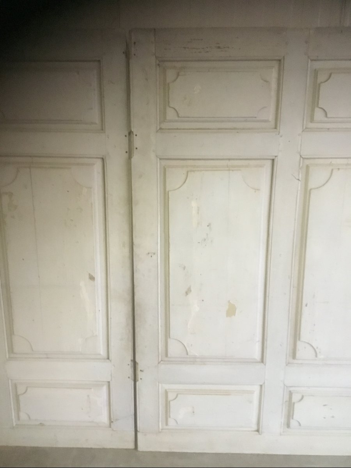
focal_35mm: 31
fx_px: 419
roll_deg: -0.6
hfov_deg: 45.4
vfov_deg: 58.4
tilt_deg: -16.7
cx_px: 176
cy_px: 234
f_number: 2.4
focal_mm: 3.3
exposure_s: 1/17
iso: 400
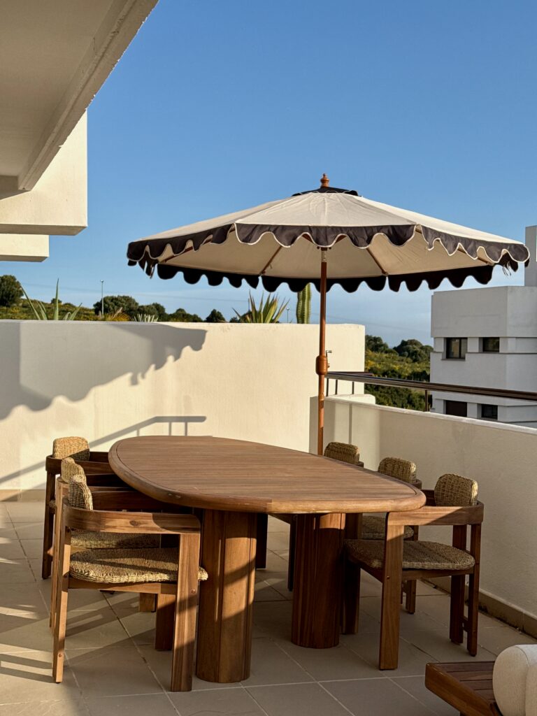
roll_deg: -1.1
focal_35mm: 48
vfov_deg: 39.7
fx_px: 993
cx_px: 268
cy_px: 358
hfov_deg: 30.3
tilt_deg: -0.3
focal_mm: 6.76
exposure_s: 1/5208
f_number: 1.78
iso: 64
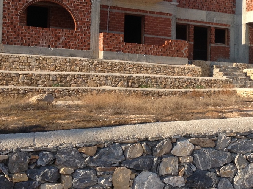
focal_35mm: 84
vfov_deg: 17.6
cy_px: 78
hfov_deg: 22.8
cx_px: 219
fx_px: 614
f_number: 2.4
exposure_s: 1/1453
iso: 50
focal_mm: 4.28
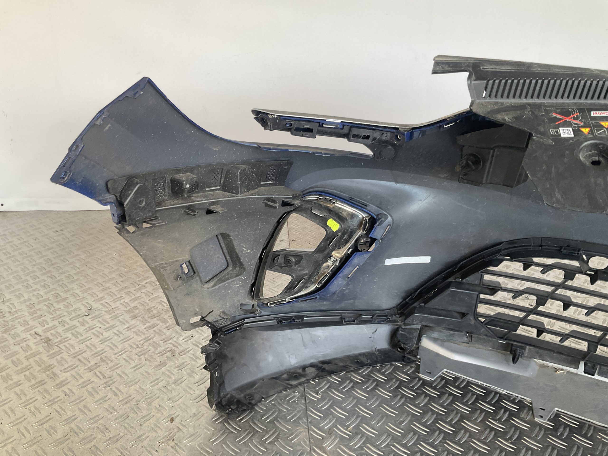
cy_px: 228
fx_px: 509
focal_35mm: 29
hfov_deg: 61.7
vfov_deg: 48.2
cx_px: 304
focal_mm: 3
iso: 50
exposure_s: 1/120
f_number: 1.8
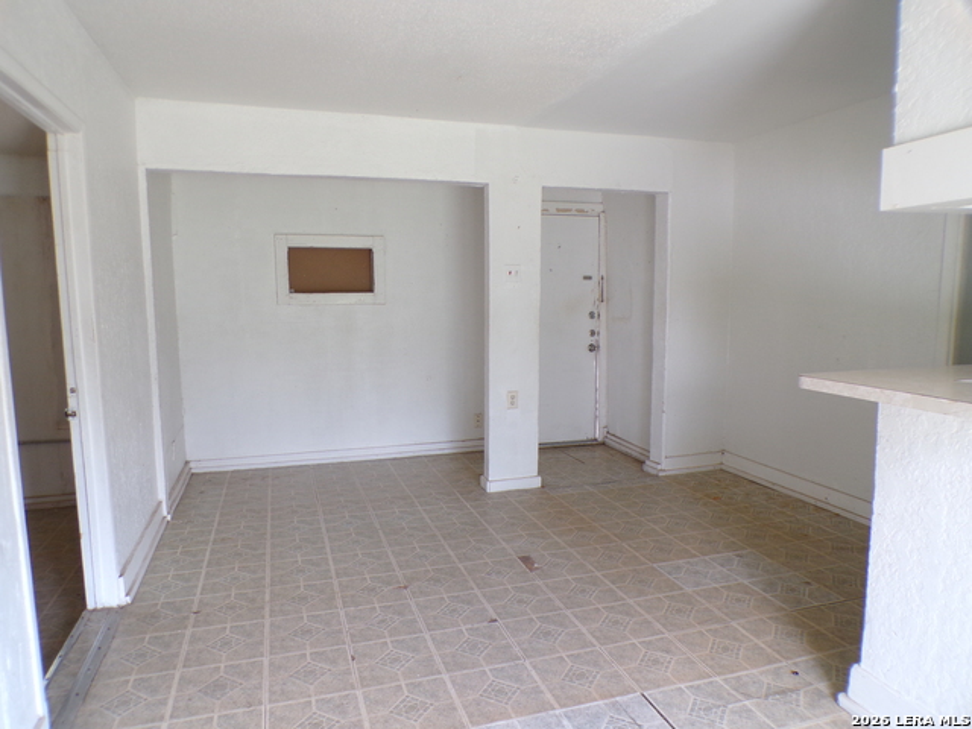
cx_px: 486
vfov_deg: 56.8
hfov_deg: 71.6
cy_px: 364
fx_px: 674
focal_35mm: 24
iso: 164
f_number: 3
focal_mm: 4.3
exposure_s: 1/34
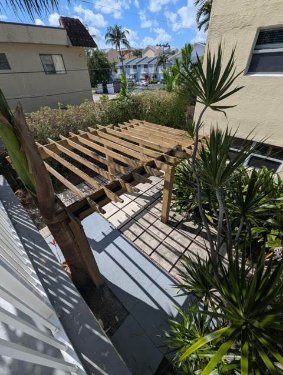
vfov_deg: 106.1
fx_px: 141
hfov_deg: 90.0
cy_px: 188
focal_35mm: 13
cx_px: 142
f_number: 2.2
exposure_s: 1/1653
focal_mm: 1.95
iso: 44
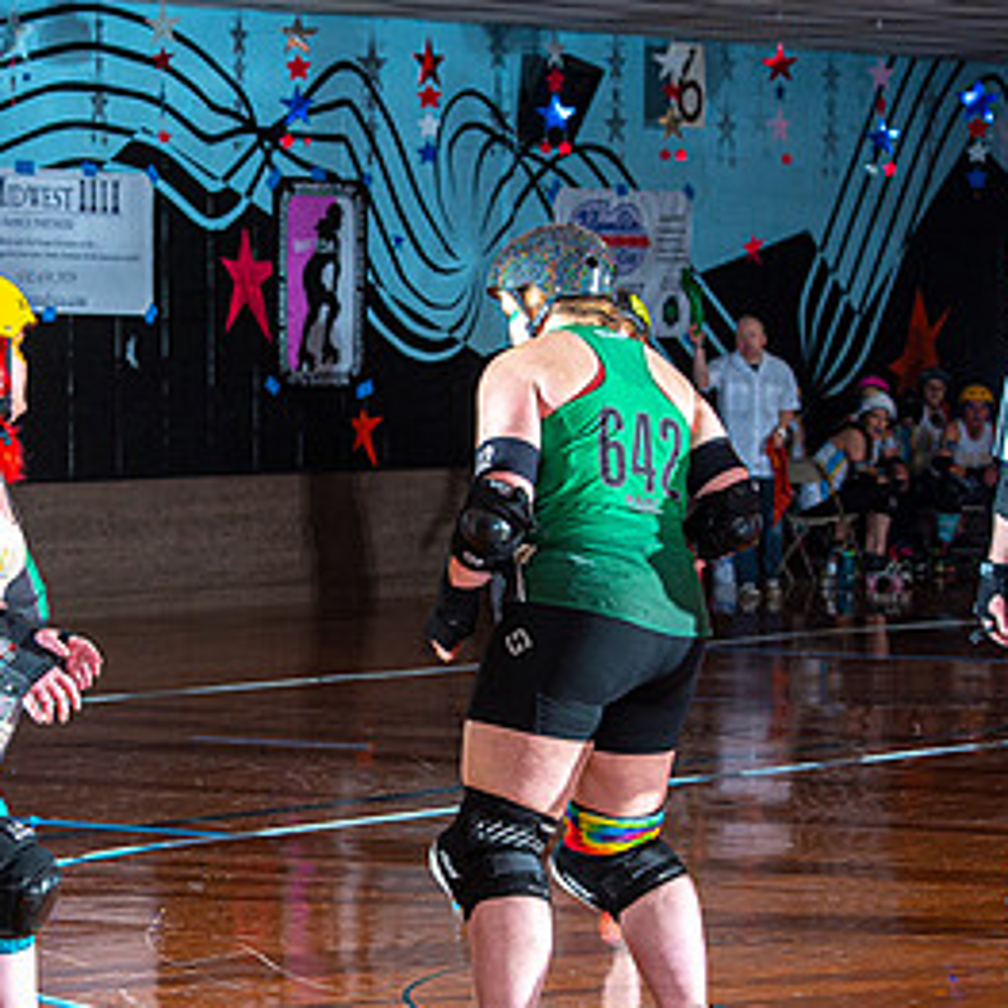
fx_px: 5864
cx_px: 146
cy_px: 699
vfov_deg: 9.8
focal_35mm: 178
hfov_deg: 9.8
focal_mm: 95
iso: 640
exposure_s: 1/160
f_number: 7.1
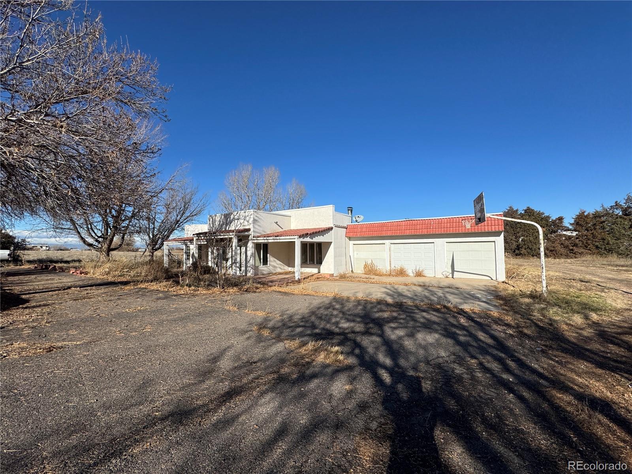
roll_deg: +0.4
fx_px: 256
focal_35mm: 14
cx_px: 316
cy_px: 237
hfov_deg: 102.1
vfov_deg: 85.7
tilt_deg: +1.6
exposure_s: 1/3906
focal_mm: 2.22
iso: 50
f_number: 2.2
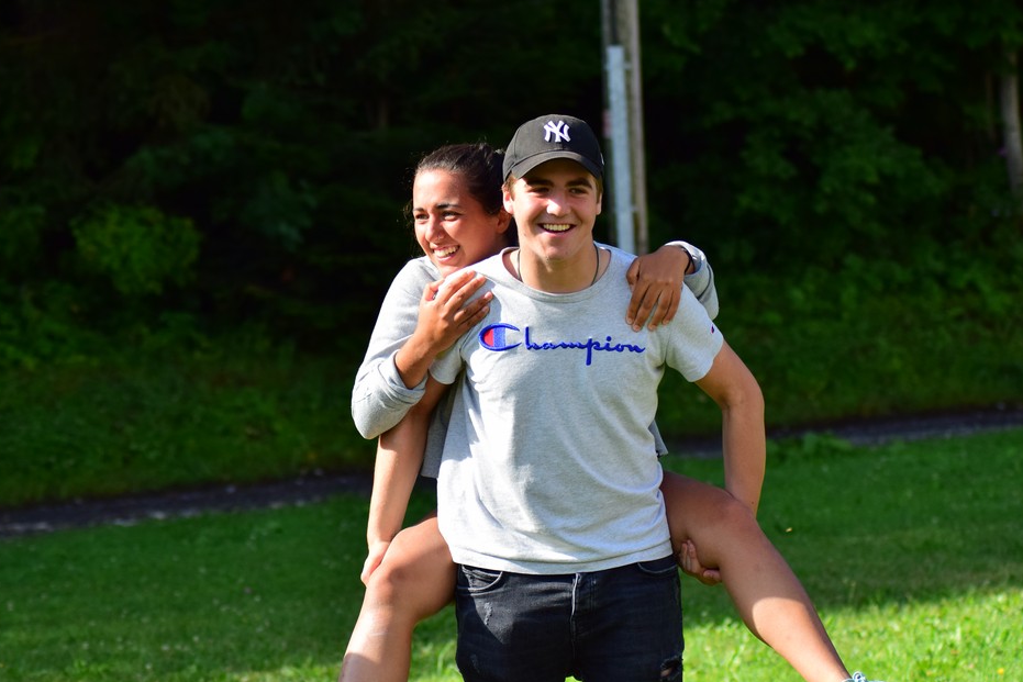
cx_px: 546
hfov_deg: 12.4
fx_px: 4689
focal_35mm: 165
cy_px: 322
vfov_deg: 8.3
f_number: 5
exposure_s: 1/1250
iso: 400
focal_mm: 100
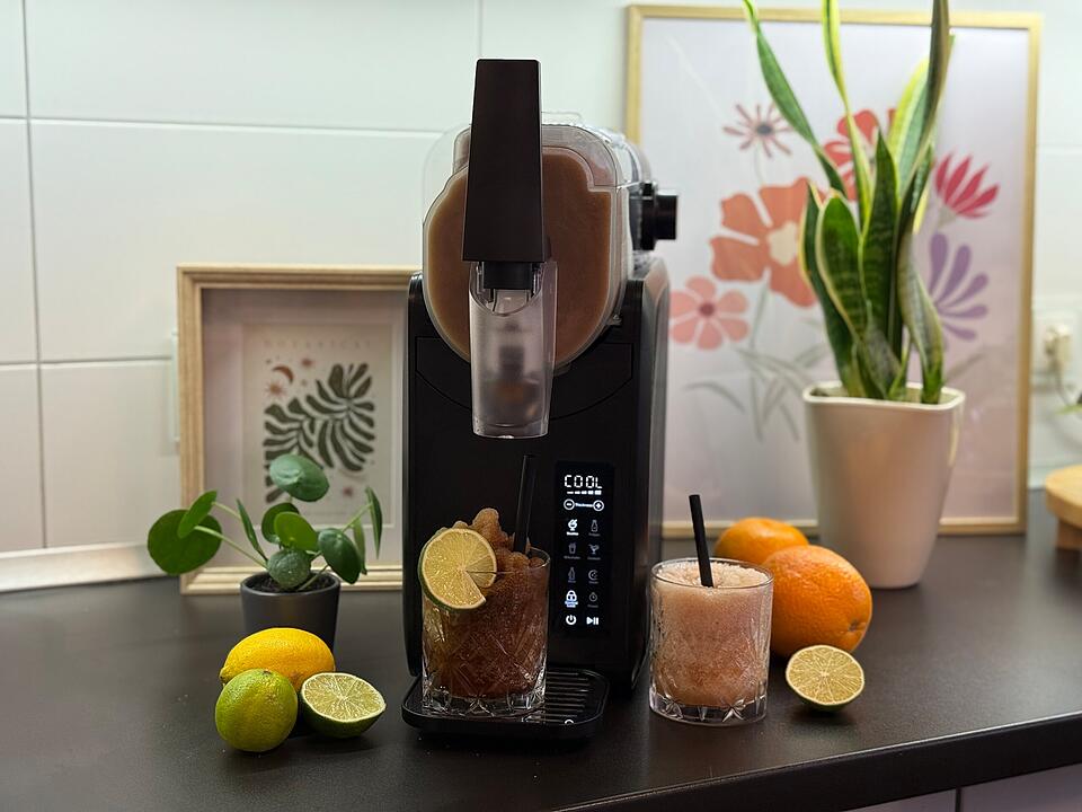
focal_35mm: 48
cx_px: 541
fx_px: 1500
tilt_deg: -8.7
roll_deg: -1.1
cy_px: 406
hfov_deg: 39.7
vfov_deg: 30.3
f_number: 1.78
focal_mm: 6.76
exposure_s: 1/50
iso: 100
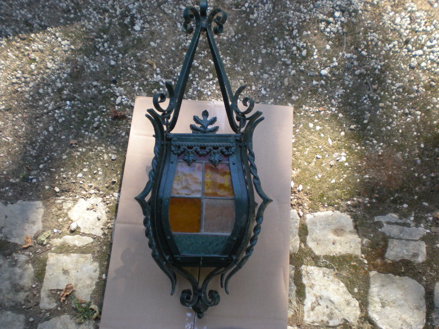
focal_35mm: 44
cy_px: 164
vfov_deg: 32.9
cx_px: 220
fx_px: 558
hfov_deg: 42.9
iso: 200
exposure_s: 1/238
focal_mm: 7.4
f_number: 3.5
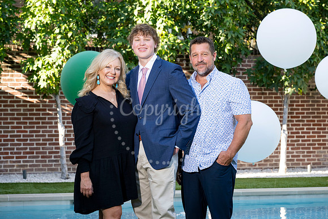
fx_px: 811
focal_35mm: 89
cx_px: 164
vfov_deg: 15.4
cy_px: 110
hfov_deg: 22.9
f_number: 5.6
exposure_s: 1/200
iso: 400
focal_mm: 89
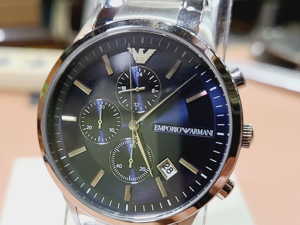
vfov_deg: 32.8
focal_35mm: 44
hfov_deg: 42.8
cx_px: 121
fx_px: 381
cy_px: 133
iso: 160
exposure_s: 1/50
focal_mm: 5.4
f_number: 1.8
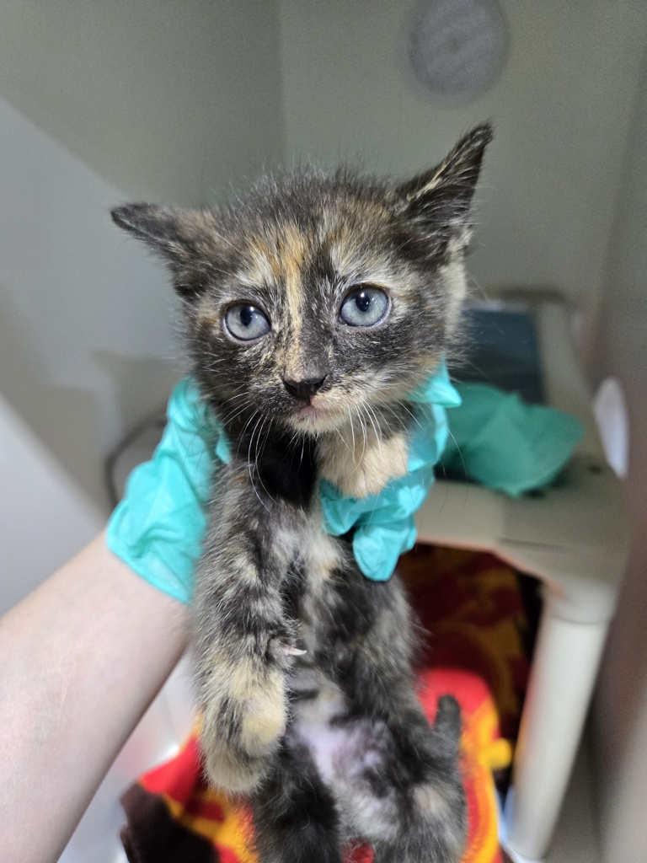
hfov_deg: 58.9
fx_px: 573
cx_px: 324
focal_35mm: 23
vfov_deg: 73.9
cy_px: 432
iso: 400
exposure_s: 1/120
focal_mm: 5.4
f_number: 1.8
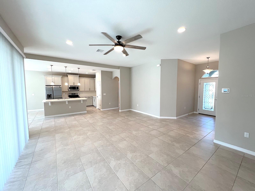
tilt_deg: -4.1
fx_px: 96
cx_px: 128
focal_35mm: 13
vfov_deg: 89.9
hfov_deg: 106.2
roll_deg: +0.4
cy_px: 96
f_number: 1.8
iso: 125
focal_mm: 1.57
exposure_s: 1/120
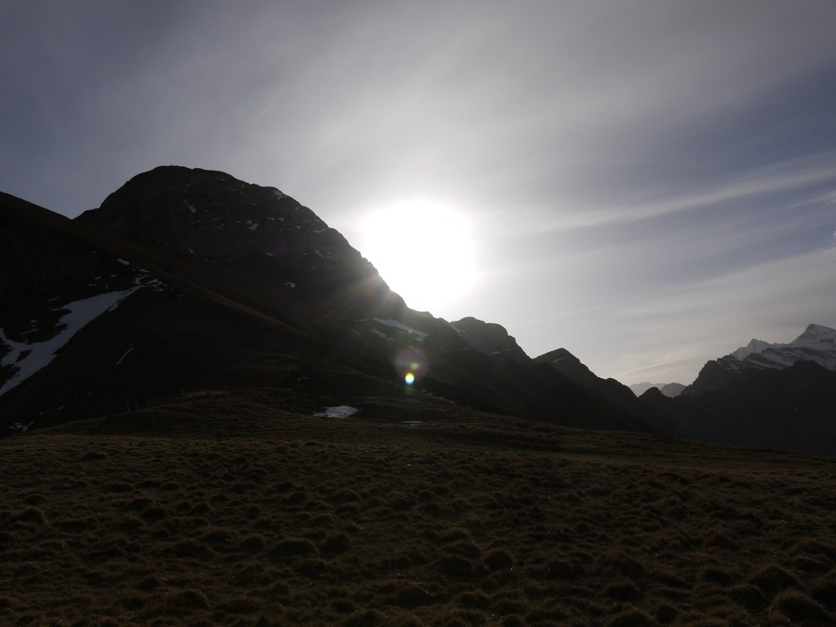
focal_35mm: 32
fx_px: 773
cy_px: 314
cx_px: 418
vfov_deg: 44.2
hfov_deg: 56.8
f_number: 11
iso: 100
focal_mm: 16
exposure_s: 1/1000
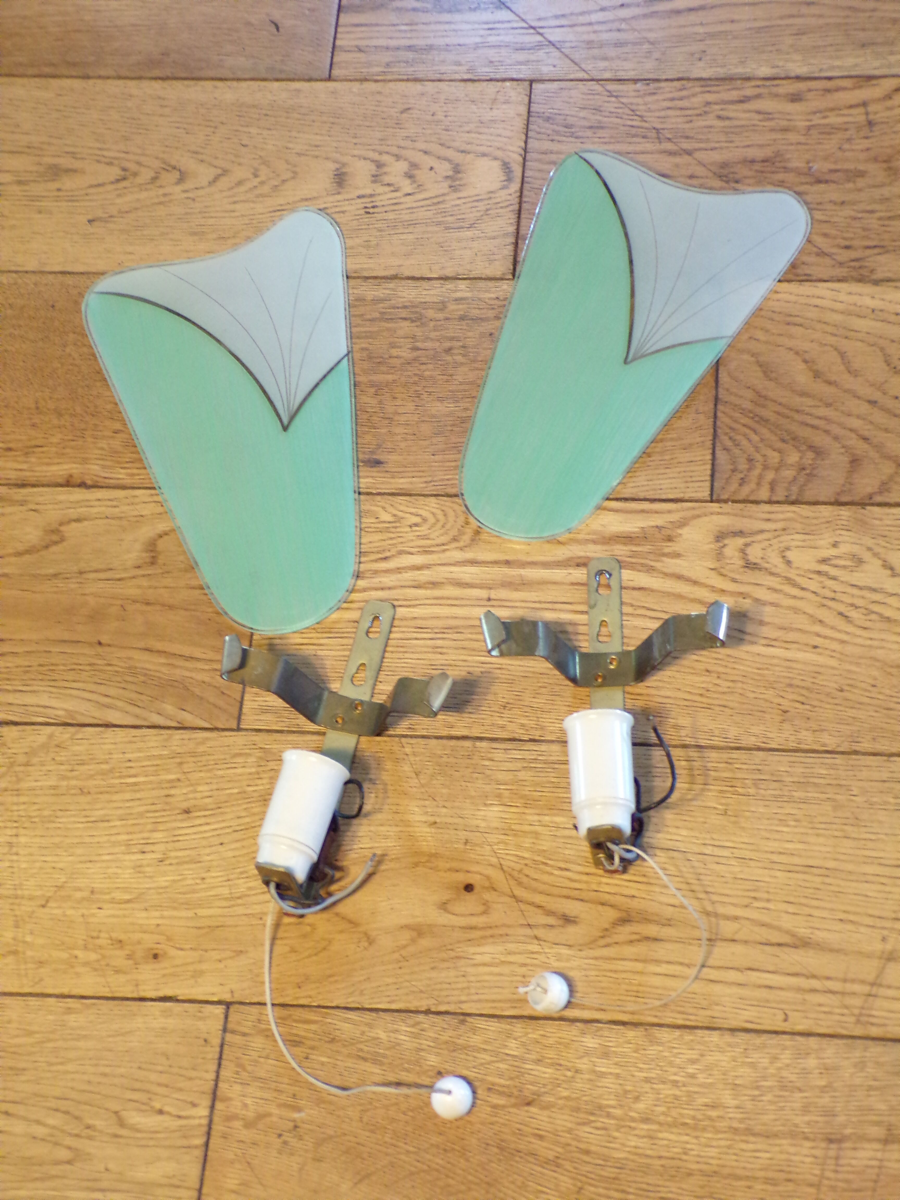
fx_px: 1941
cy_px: 600
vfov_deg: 34.3
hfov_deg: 26.1
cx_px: 450
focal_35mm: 56
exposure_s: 1/10
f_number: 3.7
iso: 400
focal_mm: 10.1
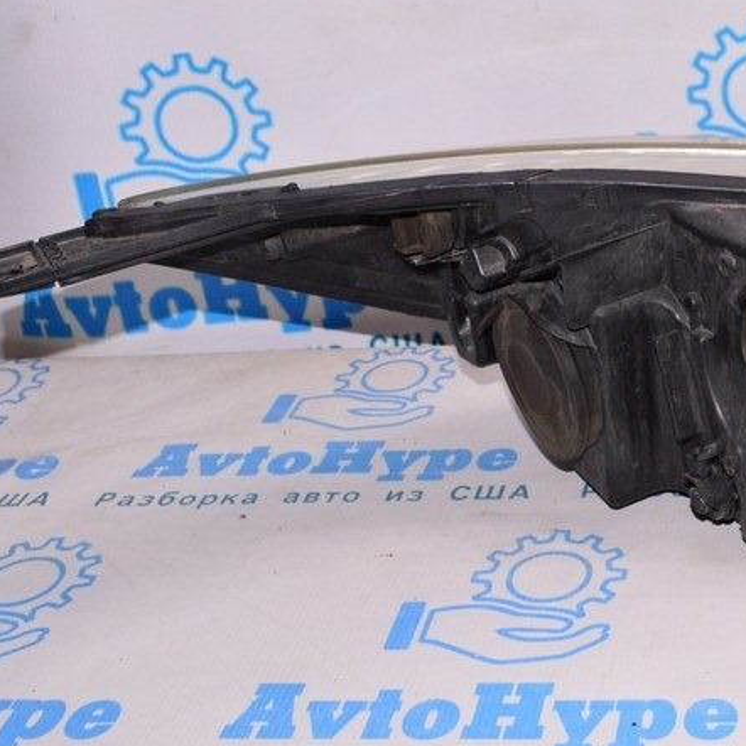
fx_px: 1439
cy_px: 257
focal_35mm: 59
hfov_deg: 27.6
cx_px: 726
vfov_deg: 28.9
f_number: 8
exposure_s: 1/200
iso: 1600
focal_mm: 20
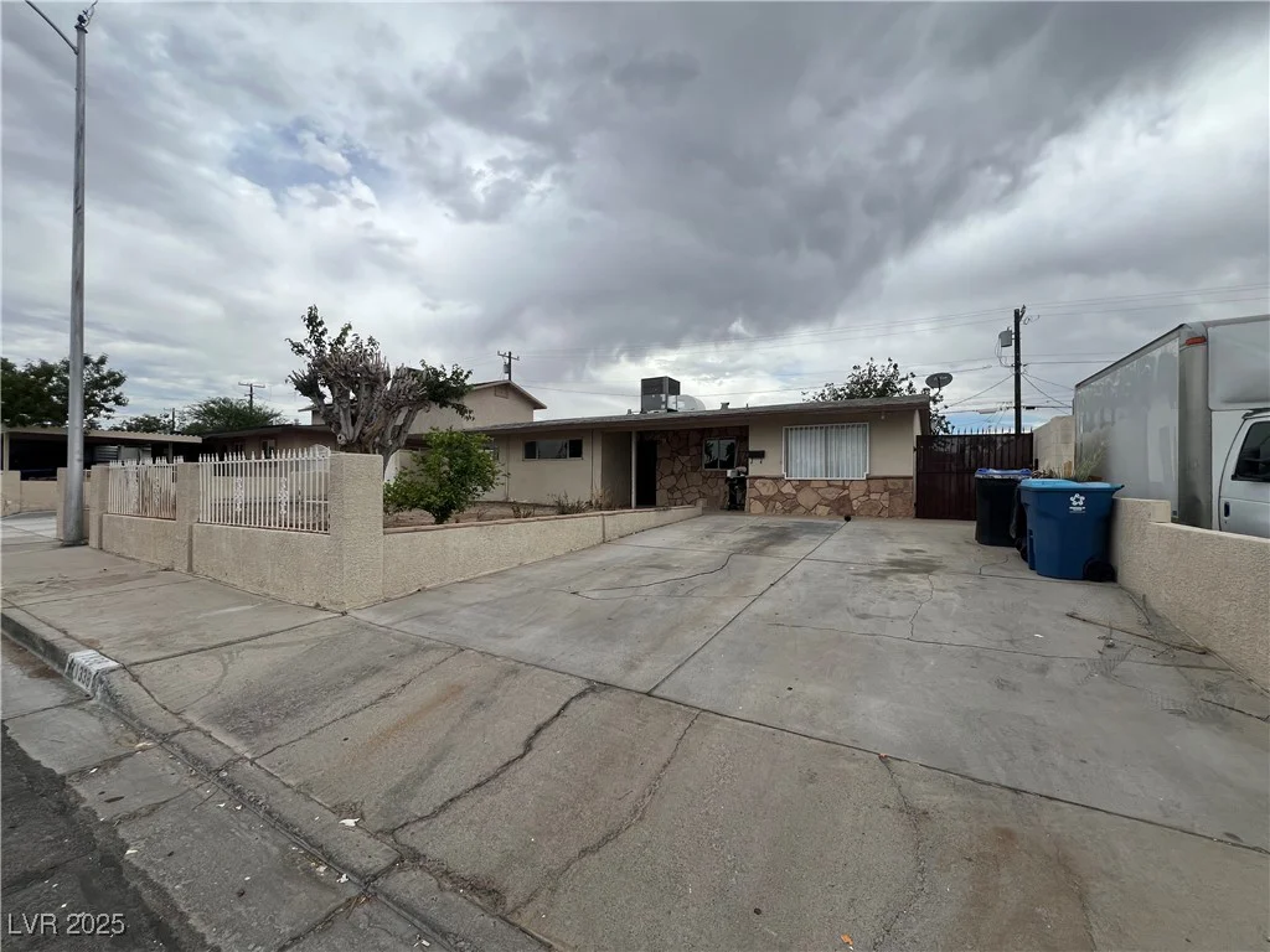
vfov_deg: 89.9
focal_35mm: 13
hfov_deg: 106.2
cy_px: 476
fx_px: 477
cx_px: 635
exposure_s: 1/1815
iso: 32
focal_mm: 1.57
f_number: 1.8
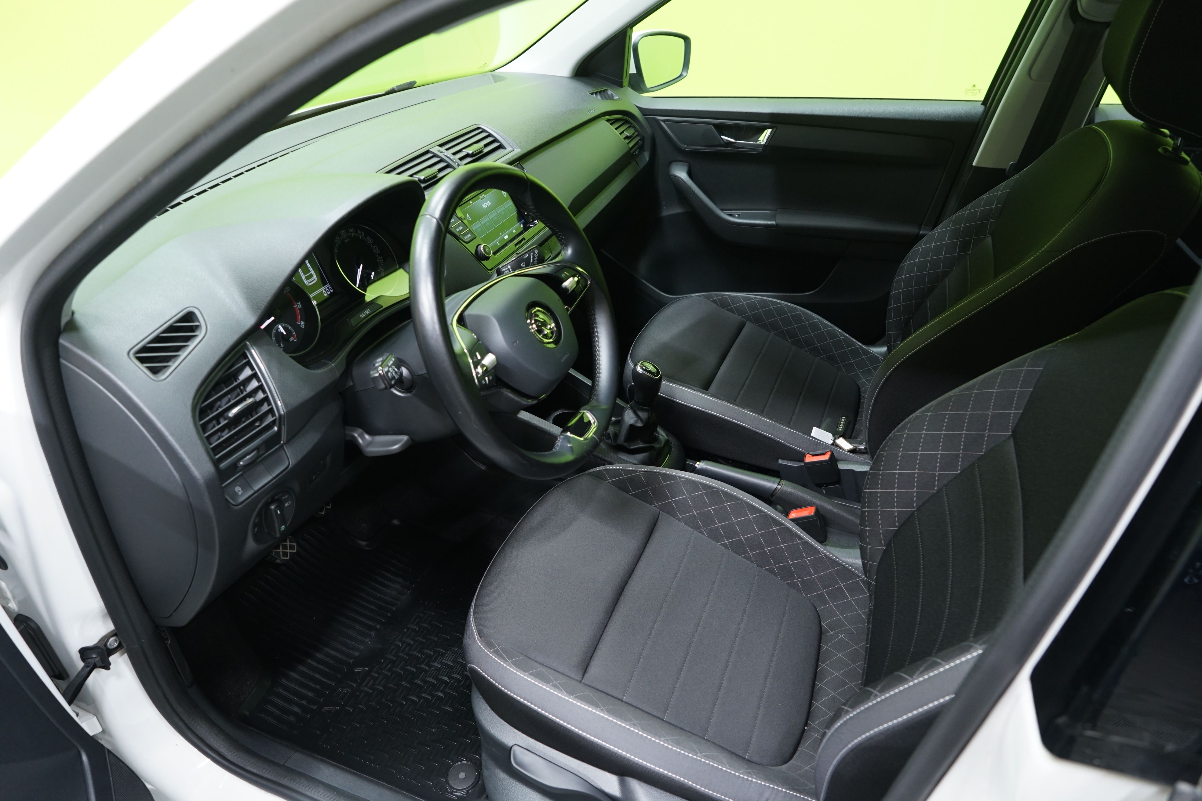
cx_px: 601
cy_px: 400
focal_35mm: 24
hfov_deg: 73.7
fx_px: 801
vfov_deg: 53.1
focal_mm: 24
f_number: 5
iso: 1000
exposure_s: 1/20
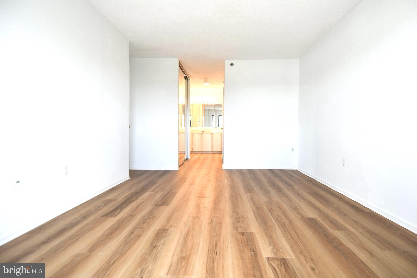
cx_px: 208
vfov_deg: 67.4
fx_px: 208
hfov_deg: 90.0
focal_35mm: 18
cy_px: 139
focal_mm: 12
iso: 250
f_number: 4
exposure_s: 1/60
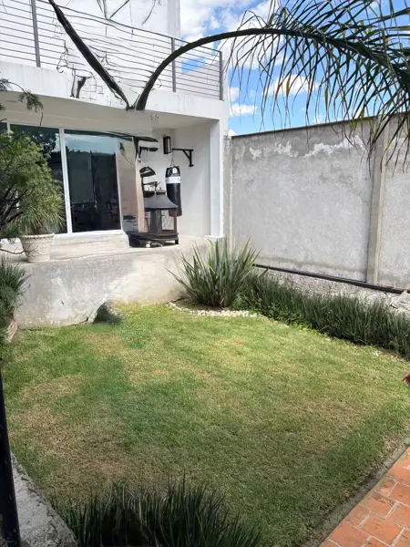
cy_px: 274
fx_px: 411
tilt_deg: -11.4
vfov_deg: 67.3
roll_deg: +0.9
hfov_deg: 53.1
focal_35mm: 26
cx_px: 205
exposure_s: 1/1135
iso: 64
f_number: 1.6
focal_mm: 5.96
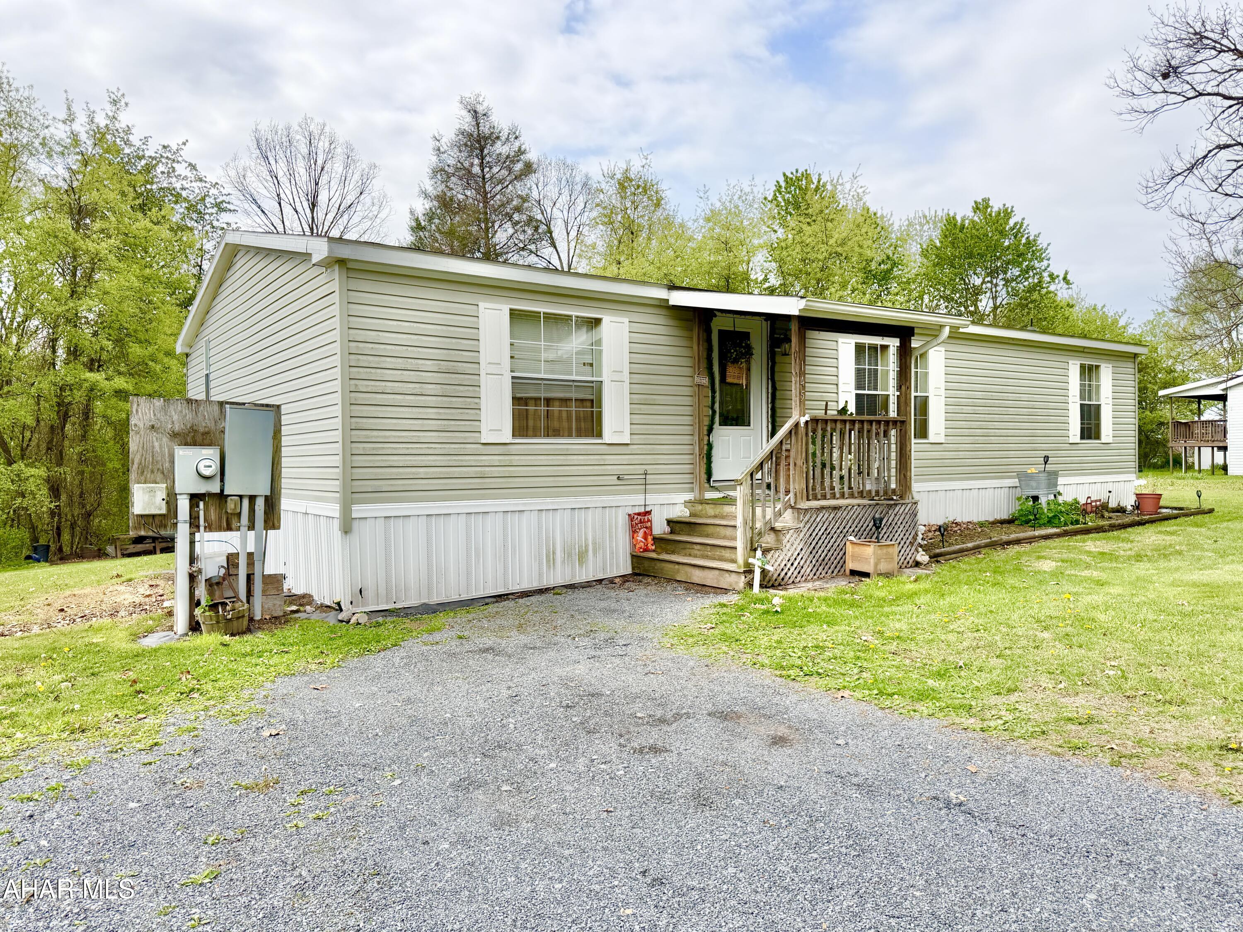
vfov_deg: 56.8
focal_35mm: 24
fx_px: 862
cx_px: 622
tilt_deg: +0.6
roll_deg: +0.2
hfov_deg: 71.6
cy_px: 466
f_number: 1.78
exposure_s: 1/3759
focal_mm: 6.76
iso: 80
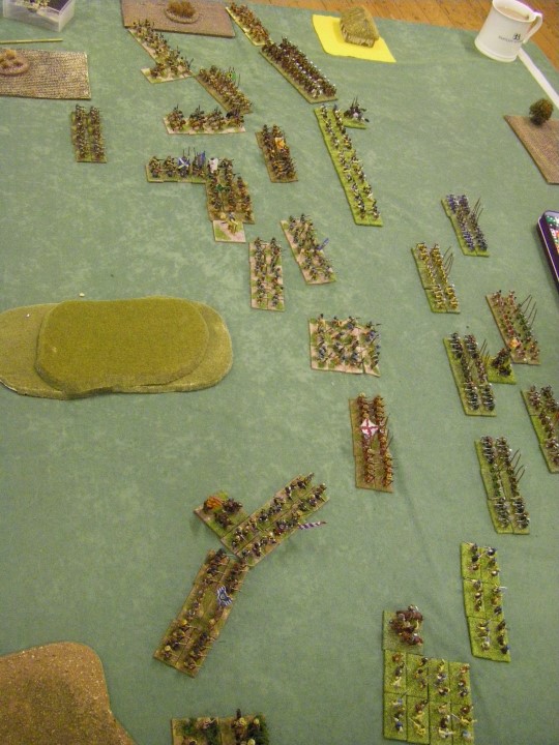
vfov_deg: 49.0
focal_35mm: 38
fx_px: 818
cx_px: 280
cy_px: 372
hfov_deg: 37.7
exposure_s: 1/30
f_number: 3.5
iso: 800
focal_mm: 6.3
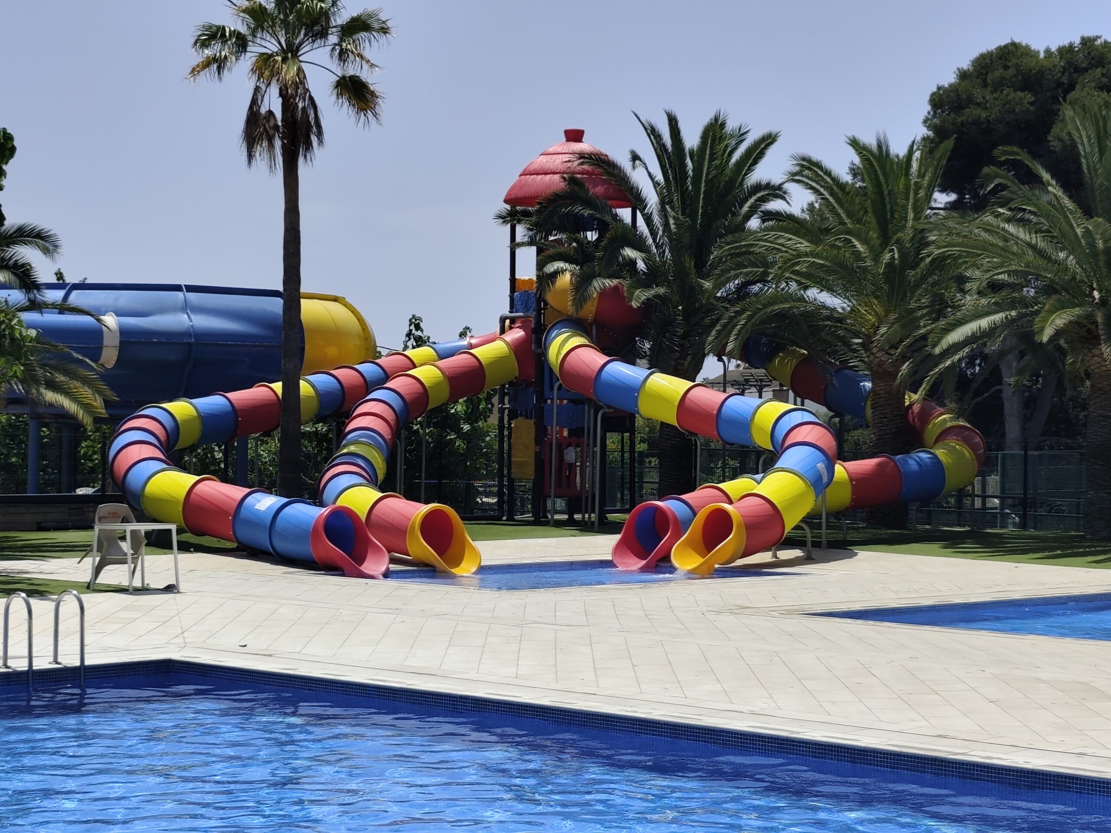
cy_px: 416
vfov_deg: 19.1
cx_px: 556
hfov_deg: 25.3
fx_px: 2471
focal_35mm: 77
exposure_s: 1/1774
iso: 50
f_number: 1.65
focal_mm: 6.19
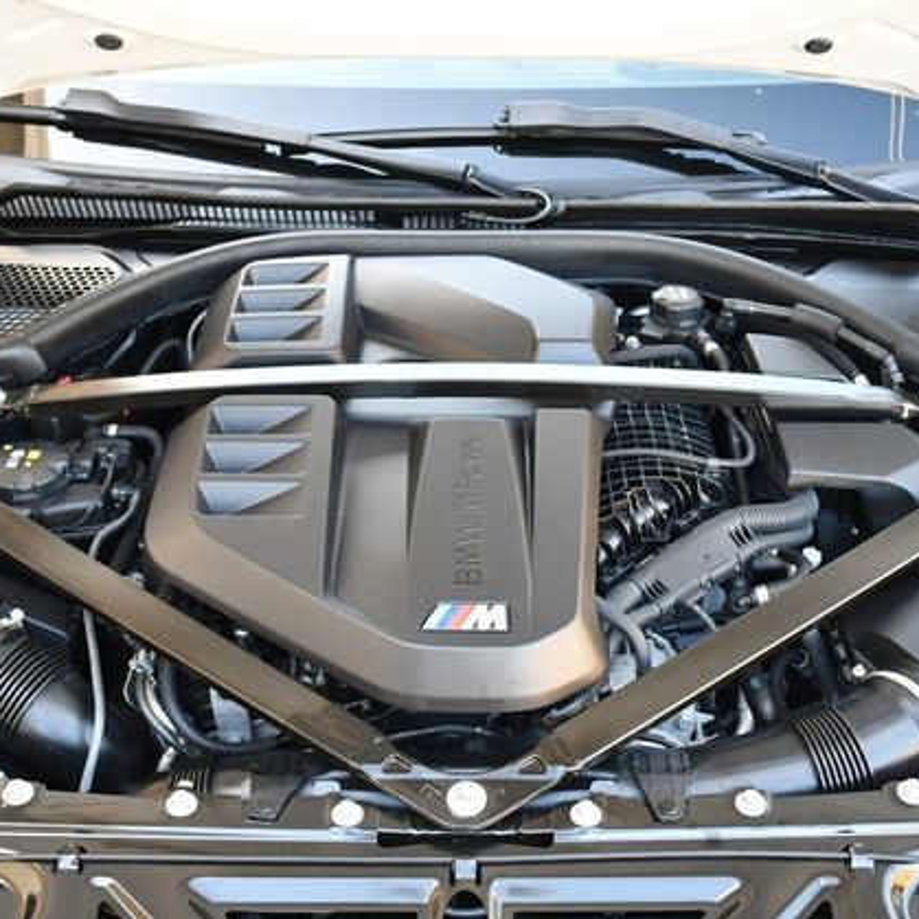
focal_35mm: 52
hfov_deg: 32.8
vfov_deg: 32.8
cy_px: 452
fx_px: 1562
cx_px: 469
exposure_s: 1/160
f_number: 3.8
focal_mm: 20
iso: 800
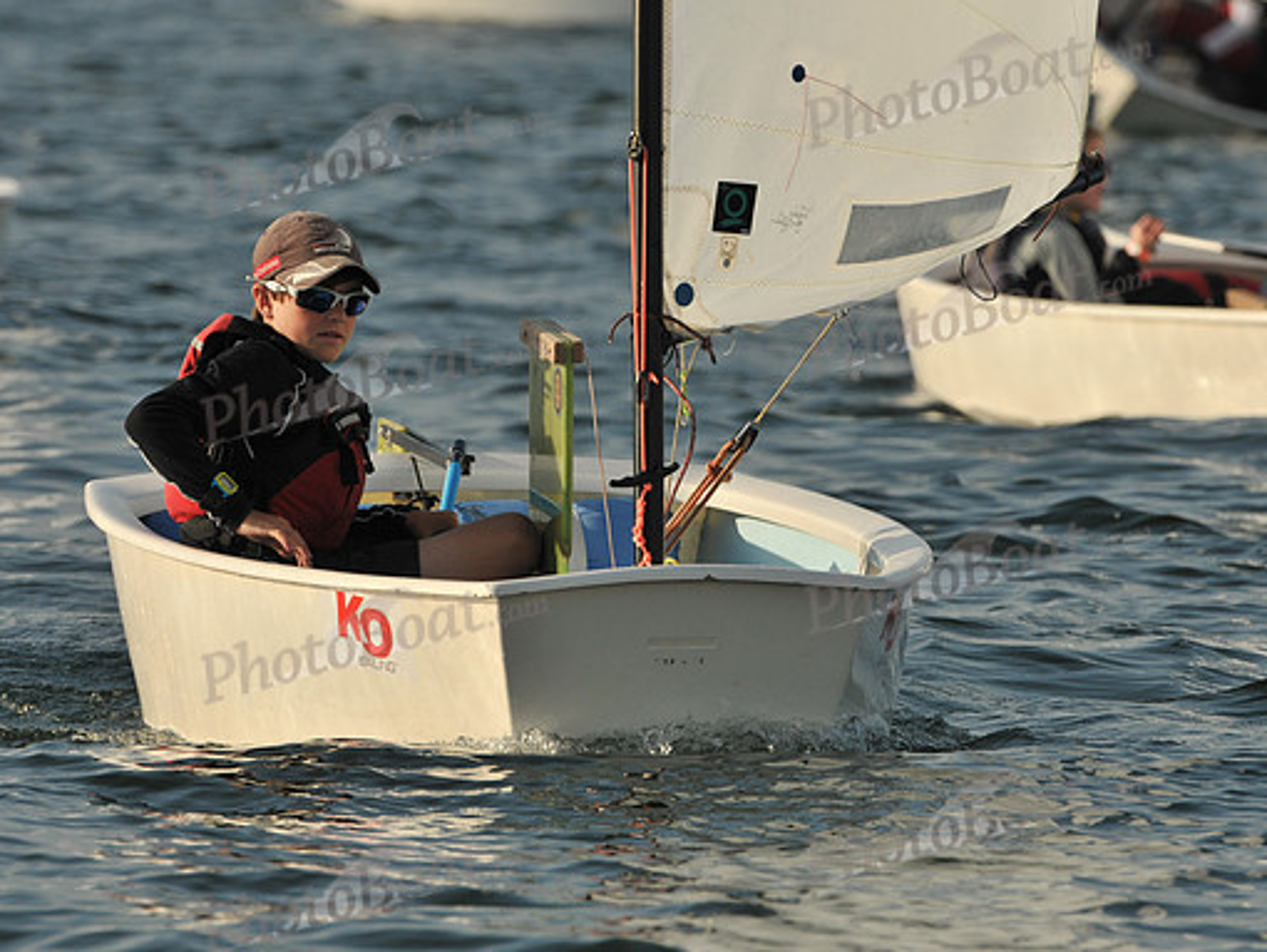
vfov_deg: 2.3
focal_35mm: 655
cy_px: 476
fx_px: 23985
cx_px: 676
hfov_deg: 3.0
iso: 200
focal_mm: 400
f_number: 8
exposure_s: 1/800
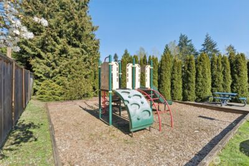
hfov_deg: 90.0
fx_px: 125
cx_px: 124
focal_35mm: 18
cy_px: 83
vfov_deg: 67.4
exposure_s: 1/320
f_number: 9
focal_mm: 12
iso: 250
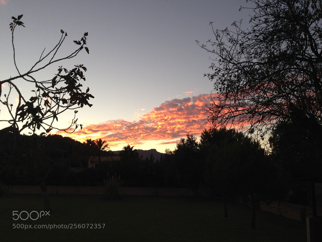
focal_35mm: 33
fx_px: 307
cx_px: 161
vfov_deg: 42.9
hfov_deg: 55.4
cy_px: 121
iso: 64
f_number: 2.4
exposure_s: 1/120
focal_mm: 4.12
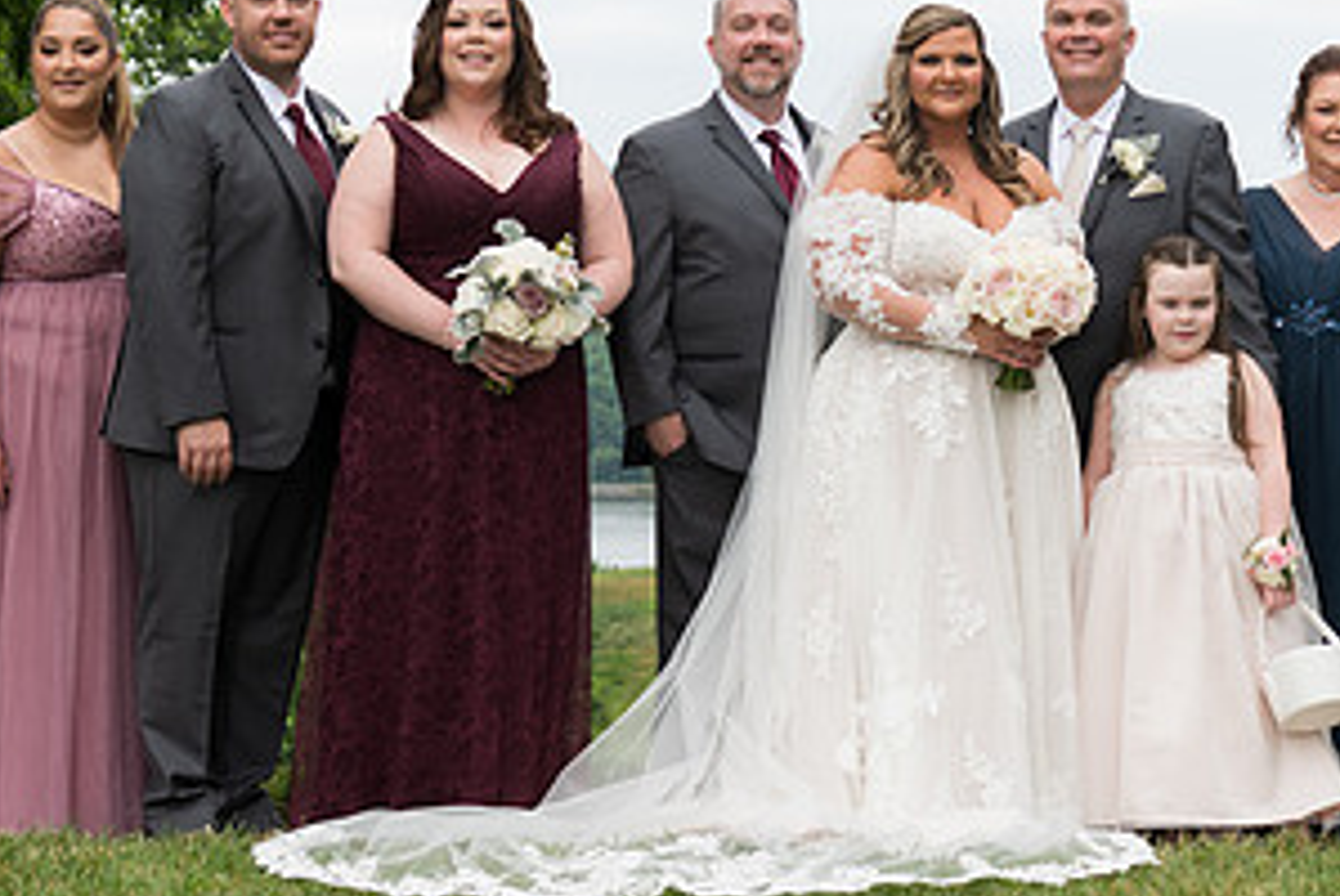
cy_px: 214
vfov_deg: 12.9
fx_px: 3949
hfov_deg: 19.2
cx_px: 885
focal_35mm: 106
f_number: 4.5
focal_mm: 50
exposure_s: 1/320
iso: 64
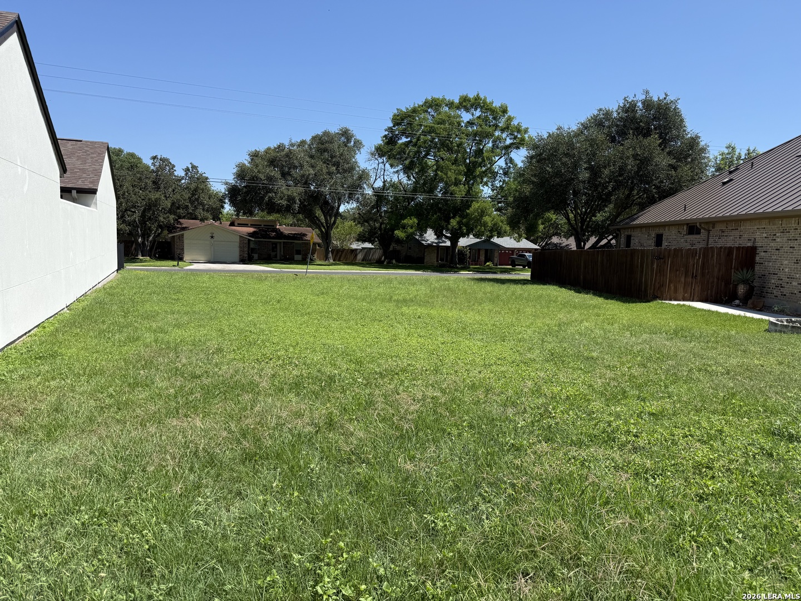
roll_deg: -2.0
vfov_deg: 56.8
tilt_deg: -5.8
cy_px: 300
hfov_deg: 71.6
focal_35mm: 24
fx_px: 555
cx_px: 400
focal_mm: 6.76
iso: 80
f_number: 1.78
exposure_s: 1/3584
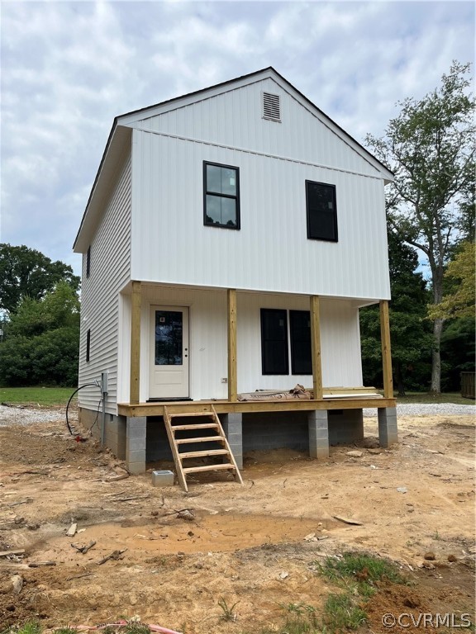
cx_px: 238
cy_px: 317
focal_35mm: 26
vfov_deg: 67.3
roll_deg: +0.1
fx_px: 477
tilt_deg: +8.2
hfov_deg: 53.1
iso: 50
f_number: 1.6
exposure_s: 1/3413
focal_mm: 5.1
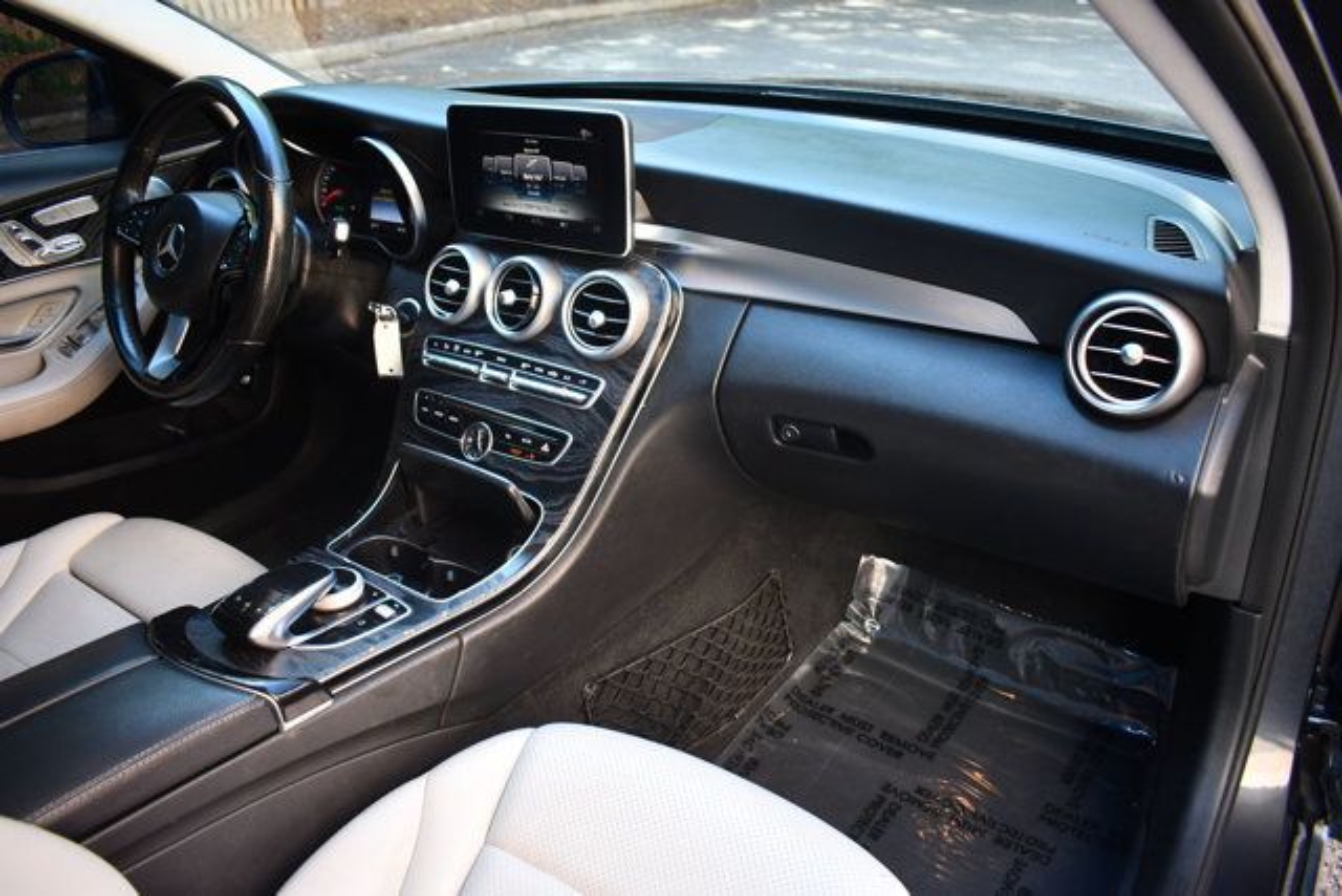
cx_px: 671
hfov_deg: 67.4
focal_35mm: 27
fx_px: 1007
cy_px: 448
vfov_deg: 48.0
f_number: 3.5
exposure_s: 1/250
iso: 800
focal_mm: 18
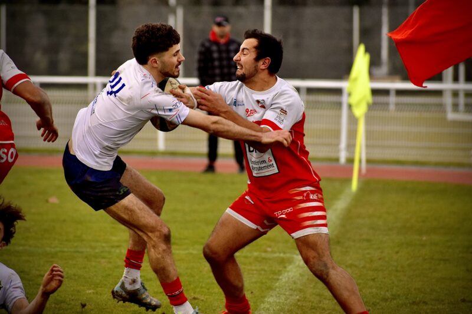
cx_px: 236
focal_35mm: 390
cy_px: 157
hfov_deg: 5.3
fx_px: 5112
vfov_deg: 3.5
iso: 800
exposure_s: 1/500
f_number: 6
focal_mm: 260
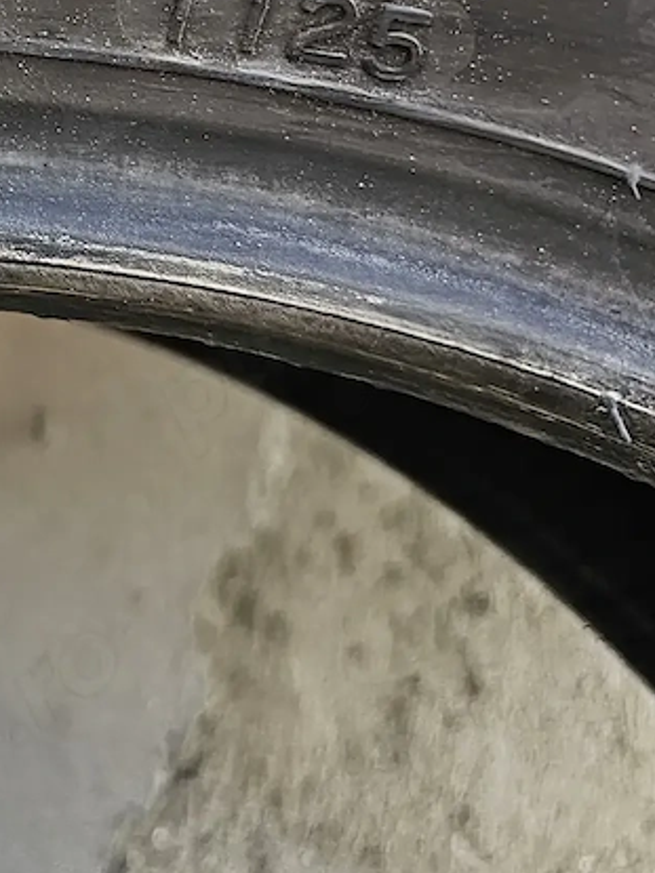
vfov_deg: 24.1
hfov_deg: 17.6
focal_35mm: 74
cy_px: -160
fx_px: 1868
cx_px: -356
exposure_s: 1/190
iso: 50
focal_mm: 6.3
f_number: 1.7
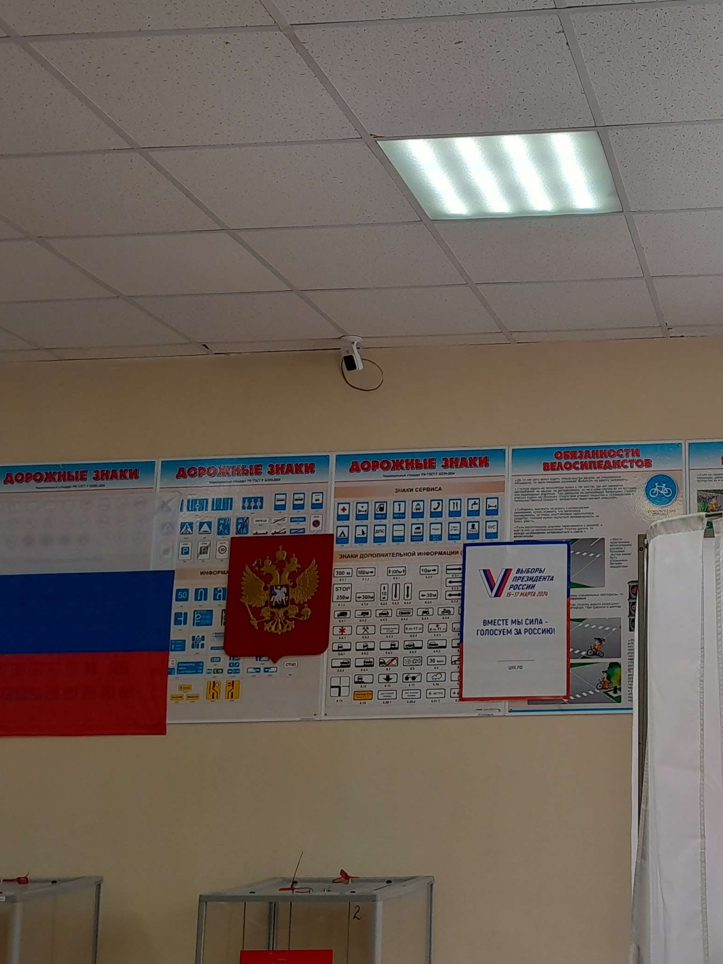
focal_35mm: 51
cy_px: 413
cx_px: 661
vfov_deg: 37.4
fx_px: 1420
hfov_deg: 27.5
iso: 40
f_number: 1.8
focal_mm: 3.98
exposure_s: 1/50
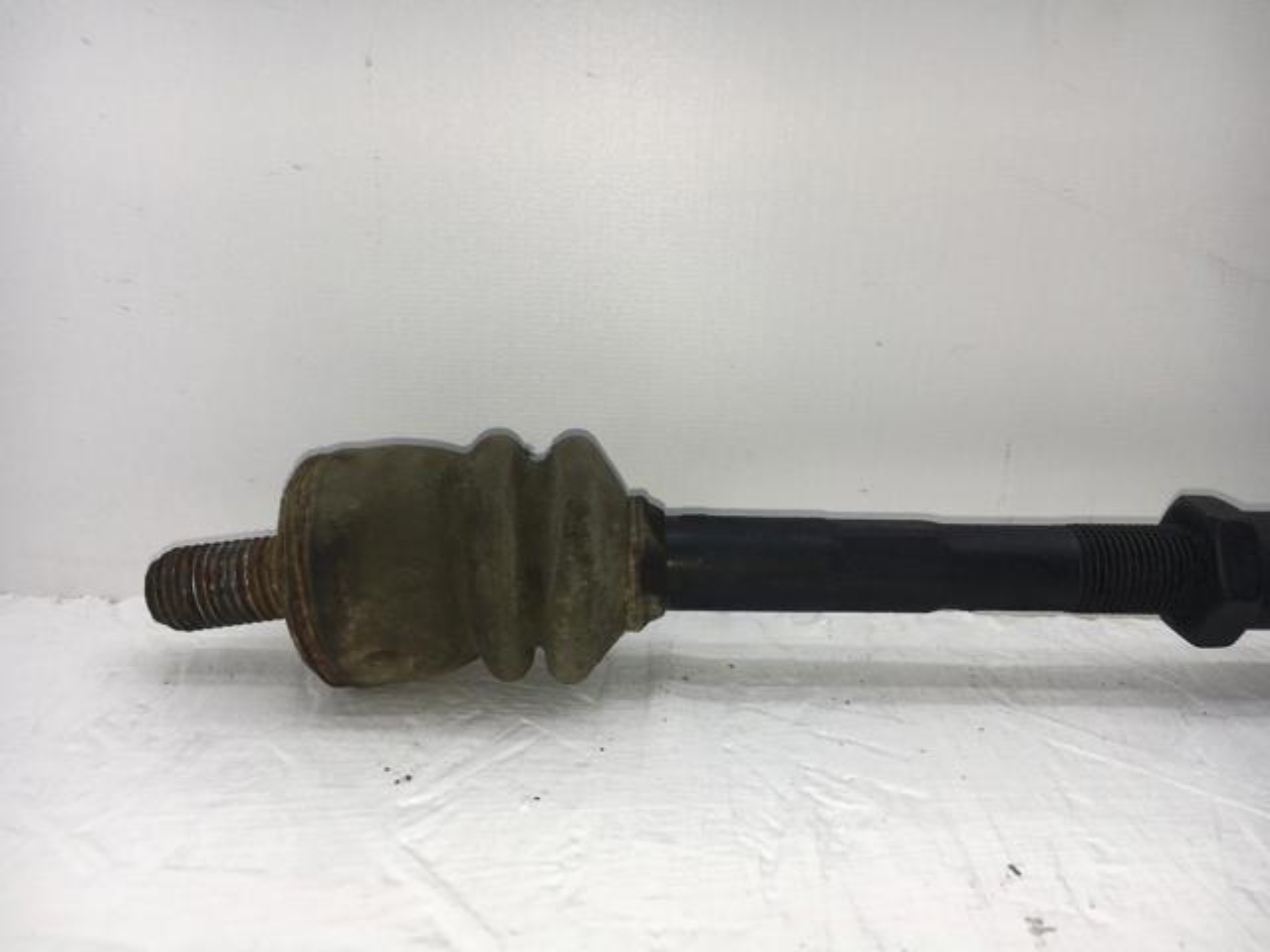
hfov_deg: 61.7
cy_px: 476
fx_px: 1064
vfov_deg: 48.2
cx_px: 635
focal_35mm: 29
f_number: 2.2
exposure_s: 1/472
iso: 25
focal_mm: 4.15
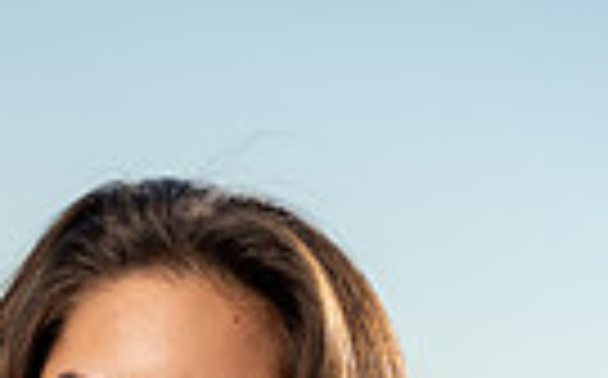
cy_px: 954
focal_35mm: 184
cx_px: 32
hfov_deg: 11.3
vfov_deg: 6.7
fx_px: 3045
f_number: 5.6
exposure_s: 1/250
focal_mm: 54
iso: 100
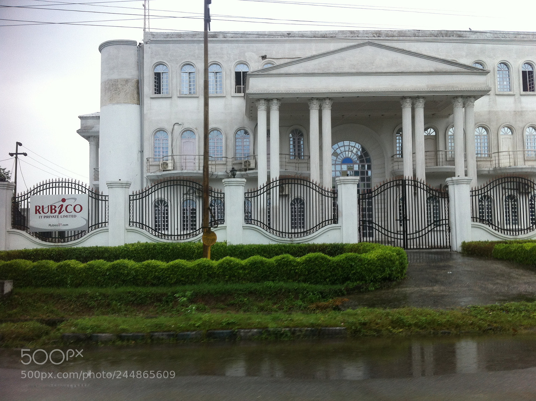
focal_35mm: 35
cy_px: 200
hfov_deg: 52.7
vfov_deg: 40.6
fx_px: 541
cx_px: 268
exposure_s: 1/172
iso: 80
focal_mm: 3.85
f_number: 2.8
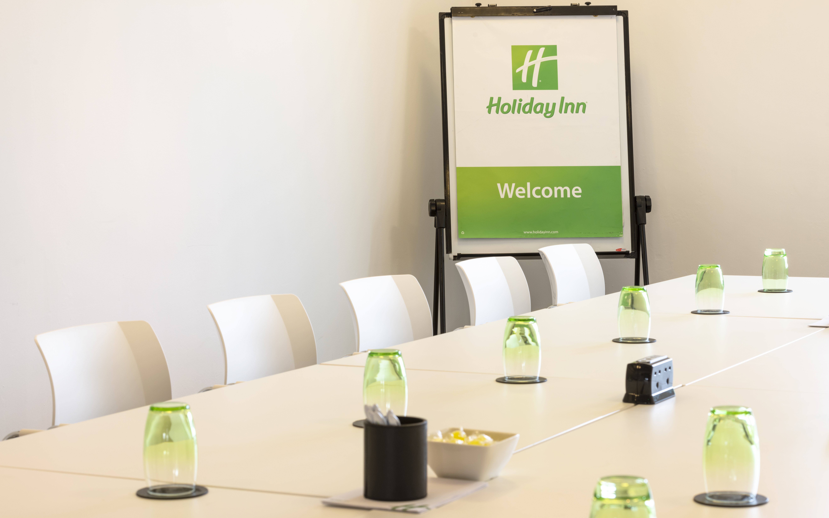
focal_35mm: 82
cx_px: 415
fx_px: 1853
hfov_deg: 25.2
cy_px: 270
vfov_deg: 15.9
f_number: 14
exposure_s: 1/1.67
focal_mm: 80
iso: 64
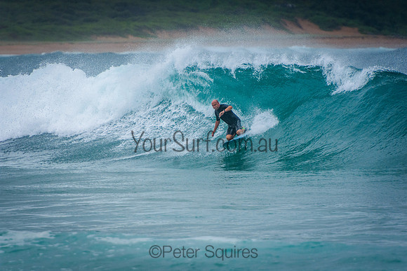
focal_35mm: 600
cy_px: 136
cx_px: 204
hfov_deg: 3.4
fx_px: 6785
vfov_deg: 2.3
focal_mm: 400
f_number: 5.6
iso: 560
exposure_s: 1/2000
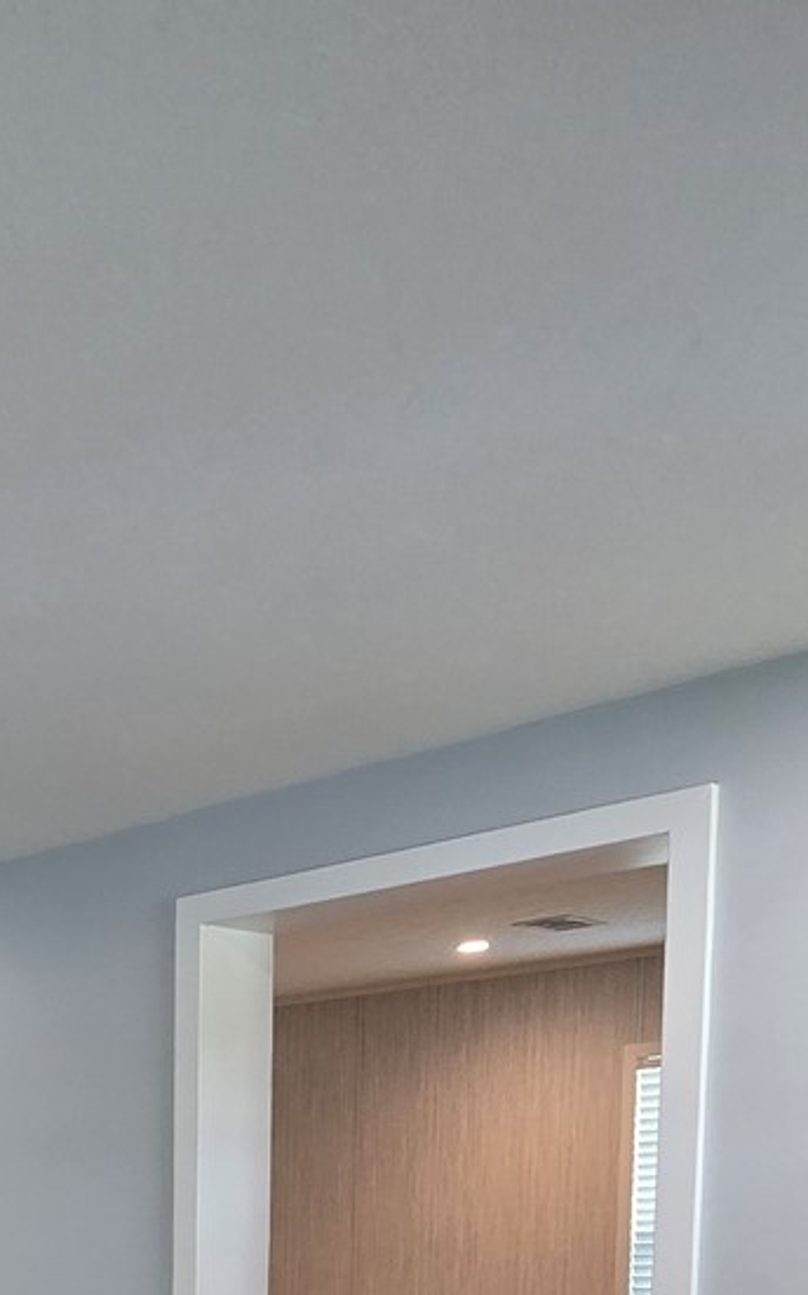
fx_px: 1410
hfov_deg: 26.5
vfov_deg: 40.7
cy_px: 1391
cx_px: -272
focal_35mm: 40
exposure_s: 1/60
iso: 160
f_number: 2.2
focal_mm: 2.2
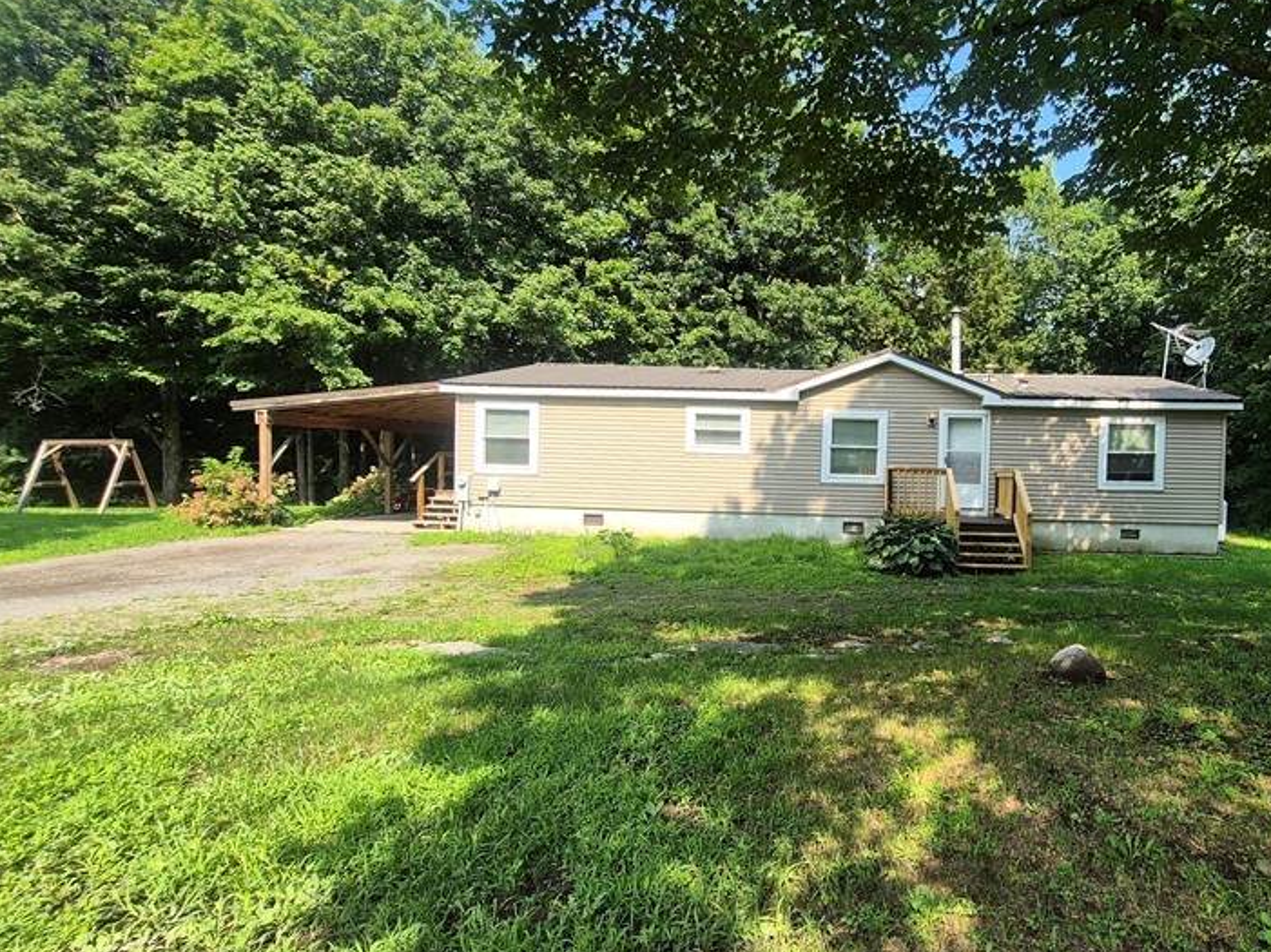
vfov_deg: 68.6
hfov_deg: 81.7
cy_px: 468
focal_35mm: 19
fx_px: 697
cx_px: 854
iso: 50
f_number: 2.2
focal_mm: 1.74
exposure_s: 1/772
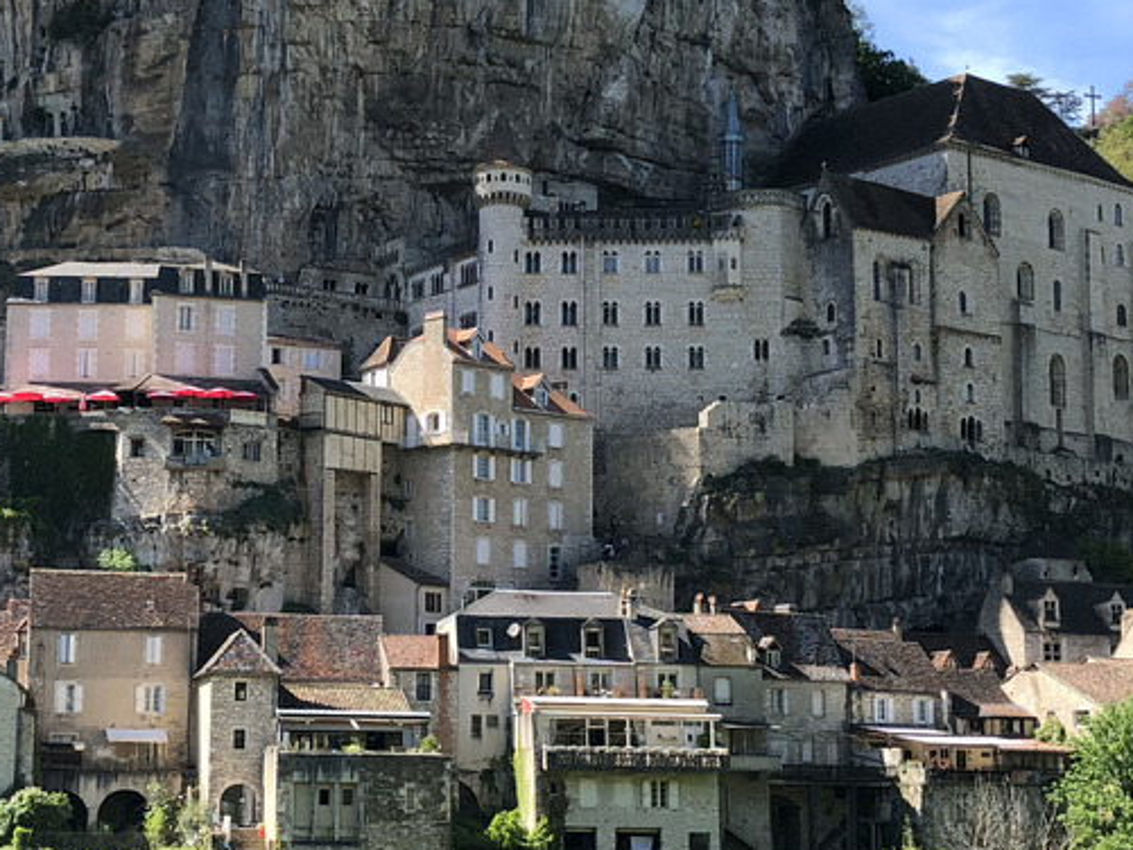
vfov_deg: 21.9
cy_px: 450
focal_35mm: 67
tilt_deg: +9.6
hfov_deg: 28.8
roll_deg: +0.0
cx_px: 387
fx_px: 2193
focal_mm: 4
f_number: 1.8
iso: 20
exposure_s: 1/685
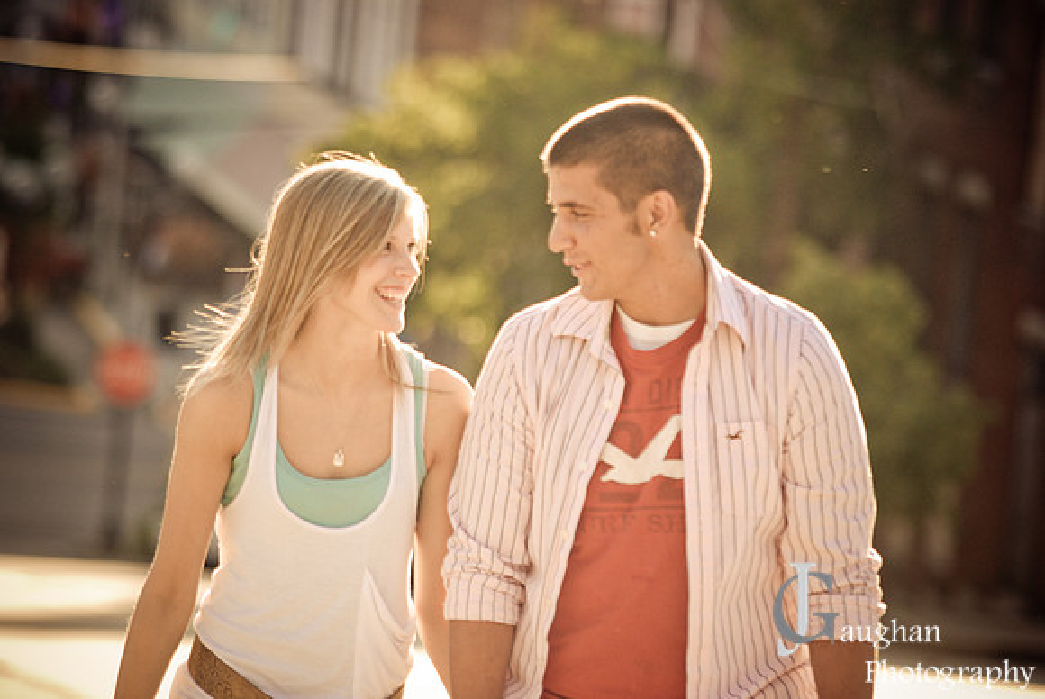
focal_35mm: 218
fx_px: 6320
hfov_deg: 9.5
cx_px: 522
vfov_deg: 6.3
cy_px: 350
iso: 200
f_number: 2.8
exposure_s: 1/500
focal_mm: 145
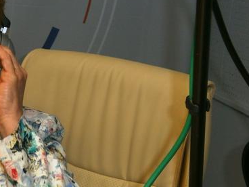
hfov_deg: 19.0
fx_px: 719
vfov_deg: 14.8
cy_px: 108
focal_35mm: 100
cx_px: -15
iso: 100
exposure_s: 1/40
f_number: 3.8
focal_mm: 8.1
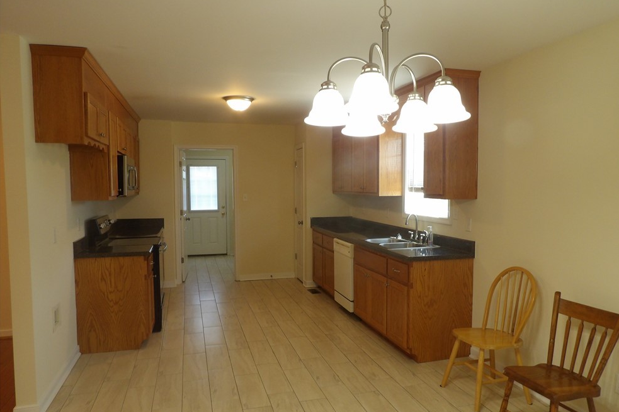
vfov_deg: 49.5
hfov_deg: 69.4
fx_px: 447
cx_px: 321
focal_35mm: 26
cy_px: 219
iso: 177
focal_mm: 4.3
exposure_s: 1/33
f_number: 3.2
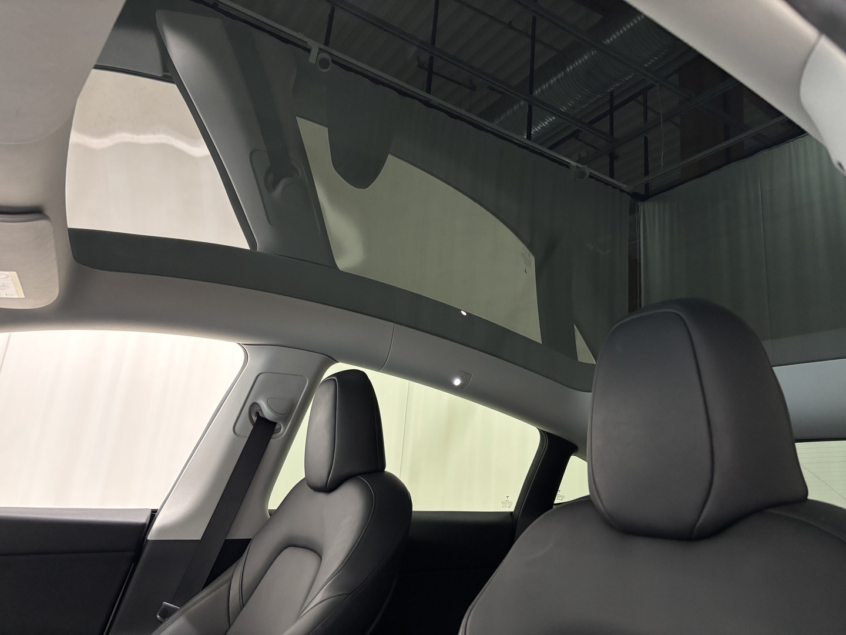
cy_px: 318
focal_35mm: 26
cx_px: 423
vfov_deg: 53.1
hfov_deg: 67.3
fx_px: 635
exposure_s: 1/33
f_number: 1.6
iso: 500
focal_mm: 5.96
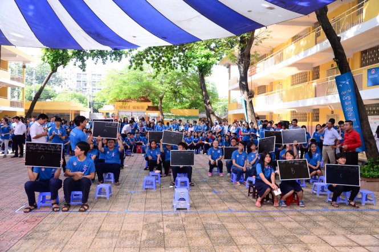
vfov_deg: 43.6
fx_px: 316
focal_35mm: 30
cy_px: 126
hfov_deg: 61.9
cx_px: 190
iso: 500
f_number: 5.6
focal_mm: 30
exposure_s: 1/160
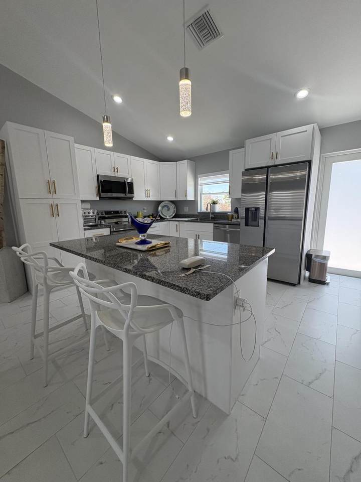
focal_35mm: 14
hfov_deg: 85.7
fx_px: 195
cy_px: 241
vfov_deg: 102.1
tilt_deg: -9.9
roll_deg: +0.9
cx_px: 180
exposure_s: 1/137
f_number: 2.2
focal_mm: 2.22
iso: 100
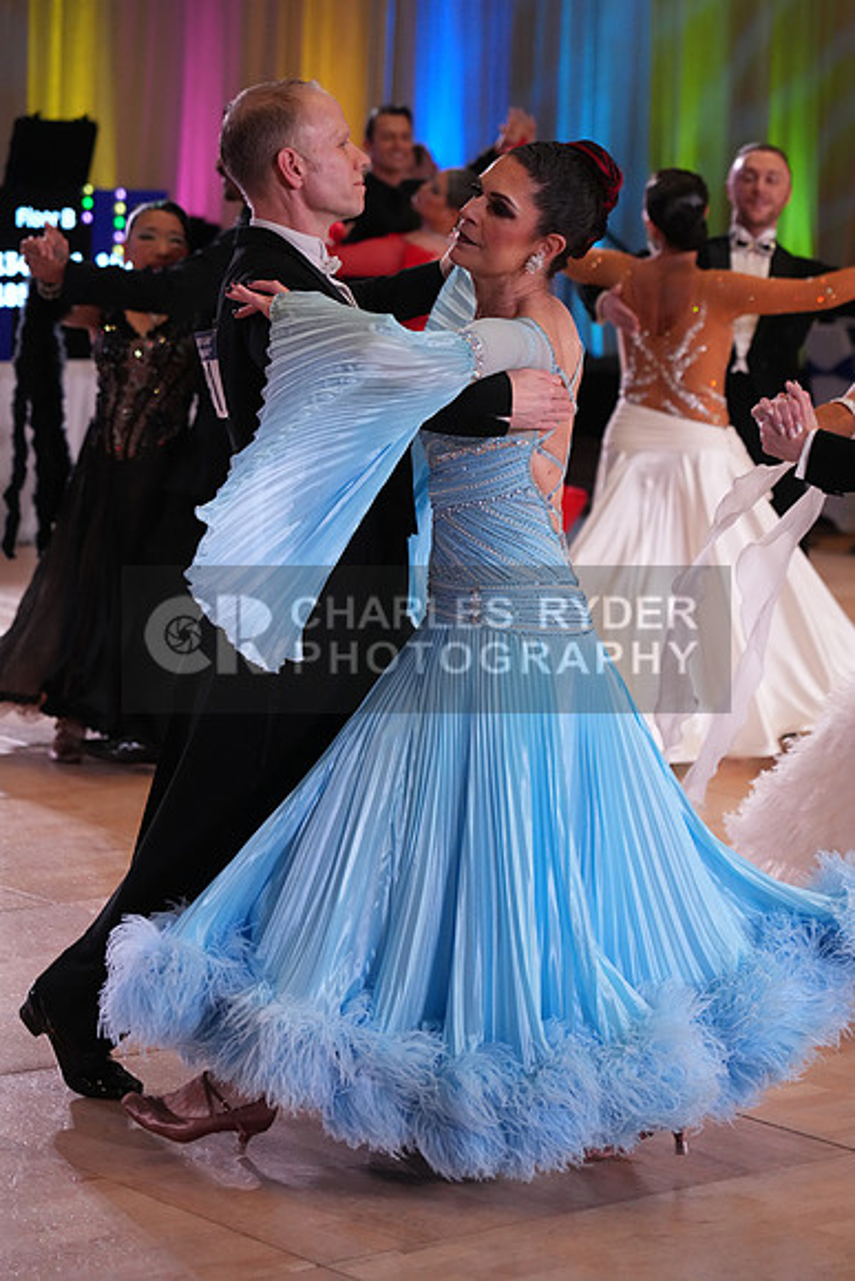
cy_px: 640
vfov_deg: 20.2
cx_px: 428
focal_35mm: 101
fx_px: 3596
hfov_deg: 13.6
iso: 3200
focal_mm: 101
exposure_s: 1/500
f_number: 4
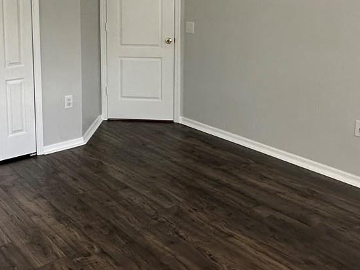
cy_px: 44
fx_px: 427
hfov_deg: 45.7
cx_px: 162
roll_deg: -0.6
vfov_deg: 33.8
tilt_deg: -8.3
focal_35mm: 41
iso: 200
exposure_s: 1/99
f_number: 2.2
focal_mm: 2.22
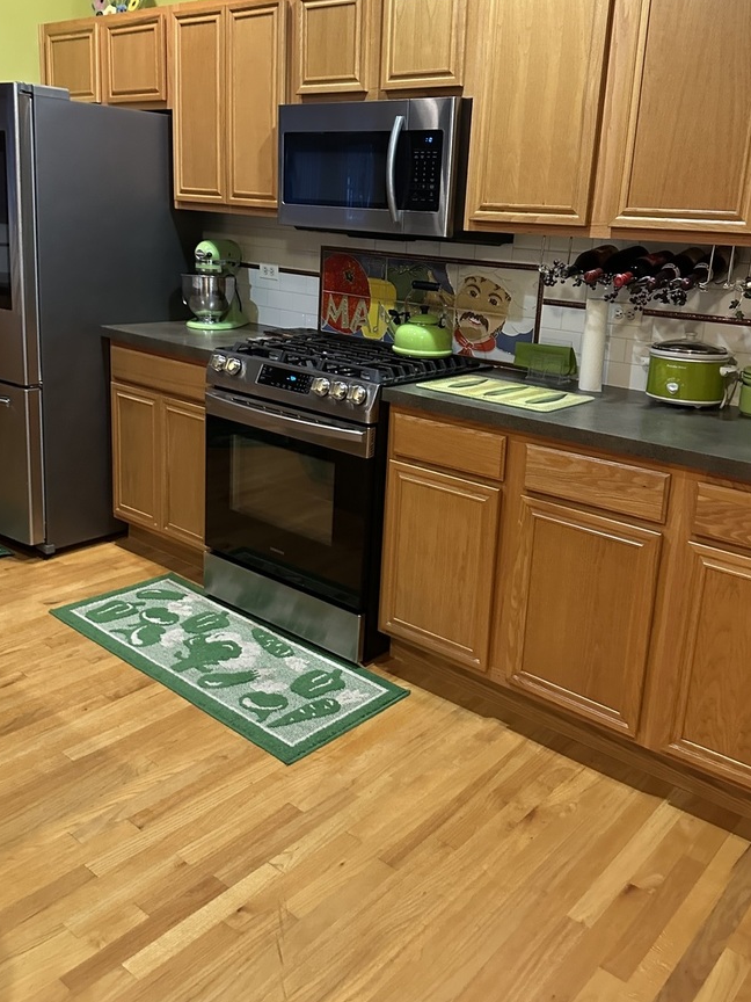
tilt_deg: -14.2
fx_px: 868
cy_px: 430
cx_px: 382
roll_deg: -5.4
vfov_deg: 59.7
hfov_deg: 46.8
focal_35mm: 30
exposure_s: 1/60
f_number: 1.78
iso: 800
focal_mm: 6.86
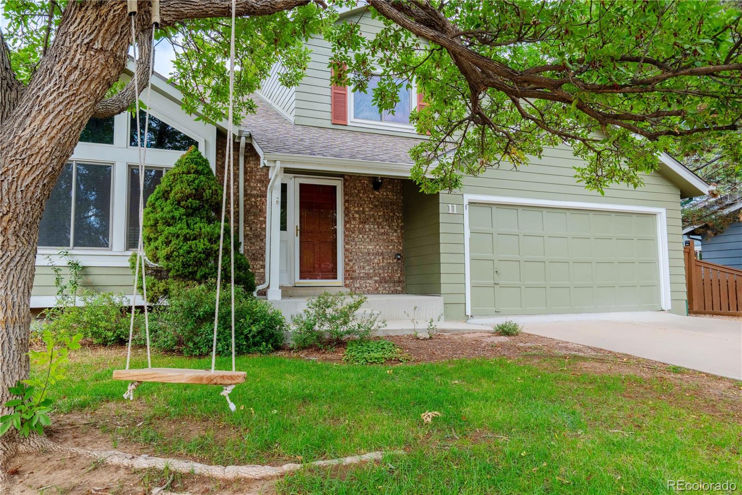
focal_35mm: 24
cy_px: 248
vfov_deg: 53.1
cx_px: 371
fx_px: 495
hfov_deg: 73.8
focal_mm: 24
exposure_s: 1/800
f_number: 9
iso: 160
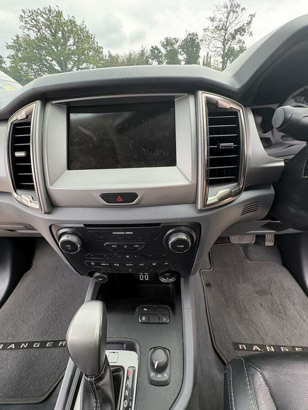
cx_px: 154
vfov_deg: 102.1
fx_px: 166
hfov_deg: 85.7
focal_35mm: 14
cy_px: 205
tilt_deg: -32.4
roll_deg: -1.9
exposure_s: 1/102
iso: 64
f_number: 2.2
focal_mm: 2.22
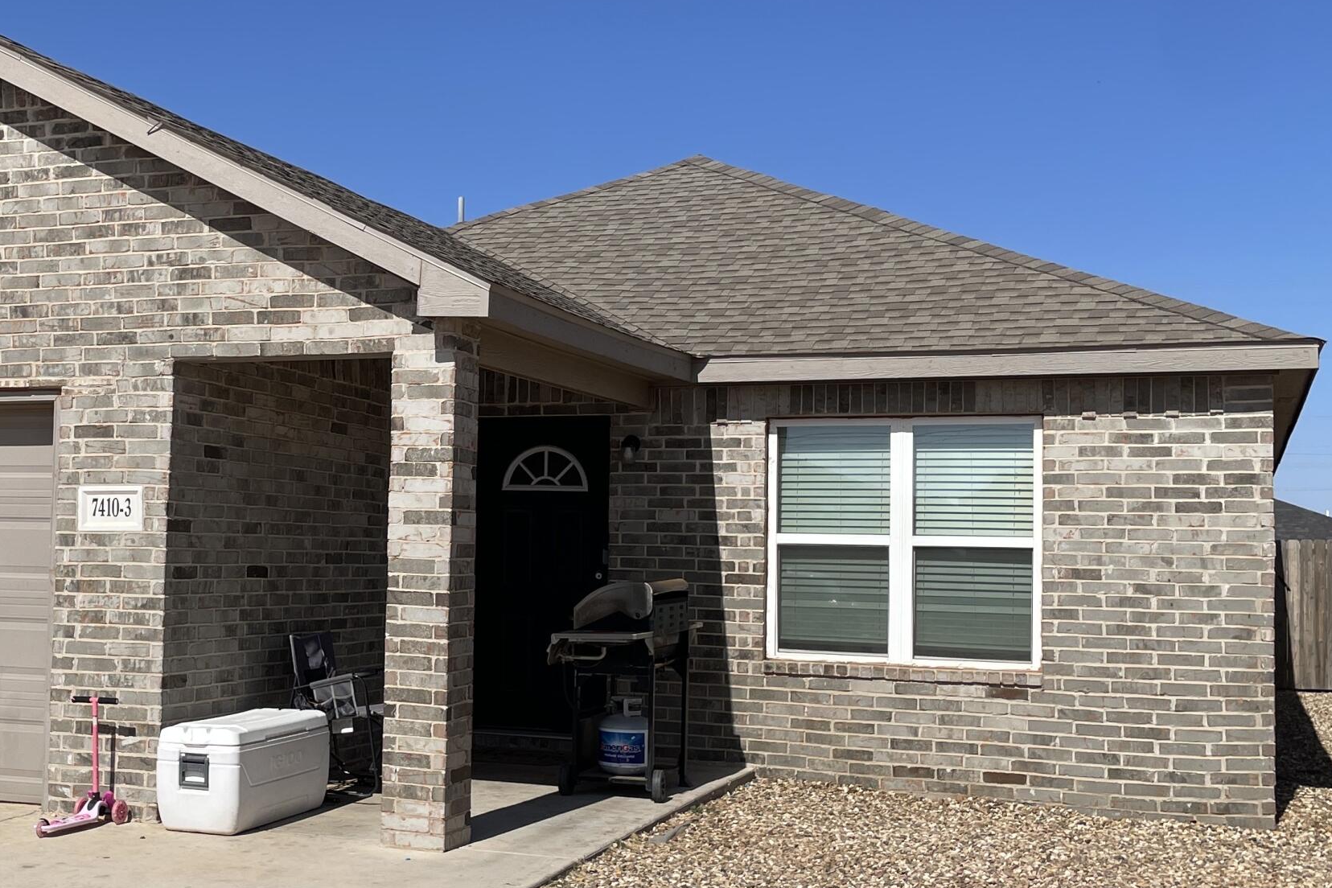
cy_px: 495
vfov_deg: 27.5
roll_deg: -0.9
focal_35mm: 49
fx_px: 1813
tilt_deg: +2.2
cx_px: 420
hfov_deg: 39.7
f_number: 1.6
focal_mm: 4.2
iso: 32
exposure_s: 1/6135
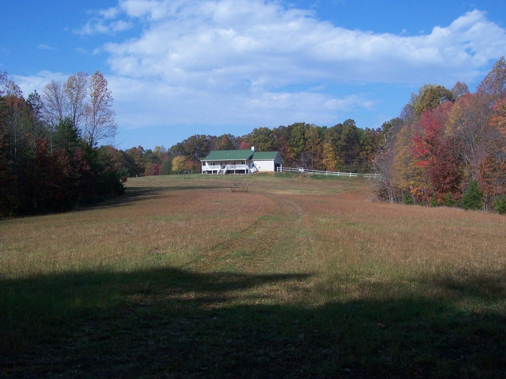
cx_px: 253
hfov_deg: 49.0
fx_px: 555
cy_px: 190
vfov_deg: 37.7
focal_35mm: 38
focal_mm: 6.3
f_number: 4
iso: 80
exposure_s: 1/1000
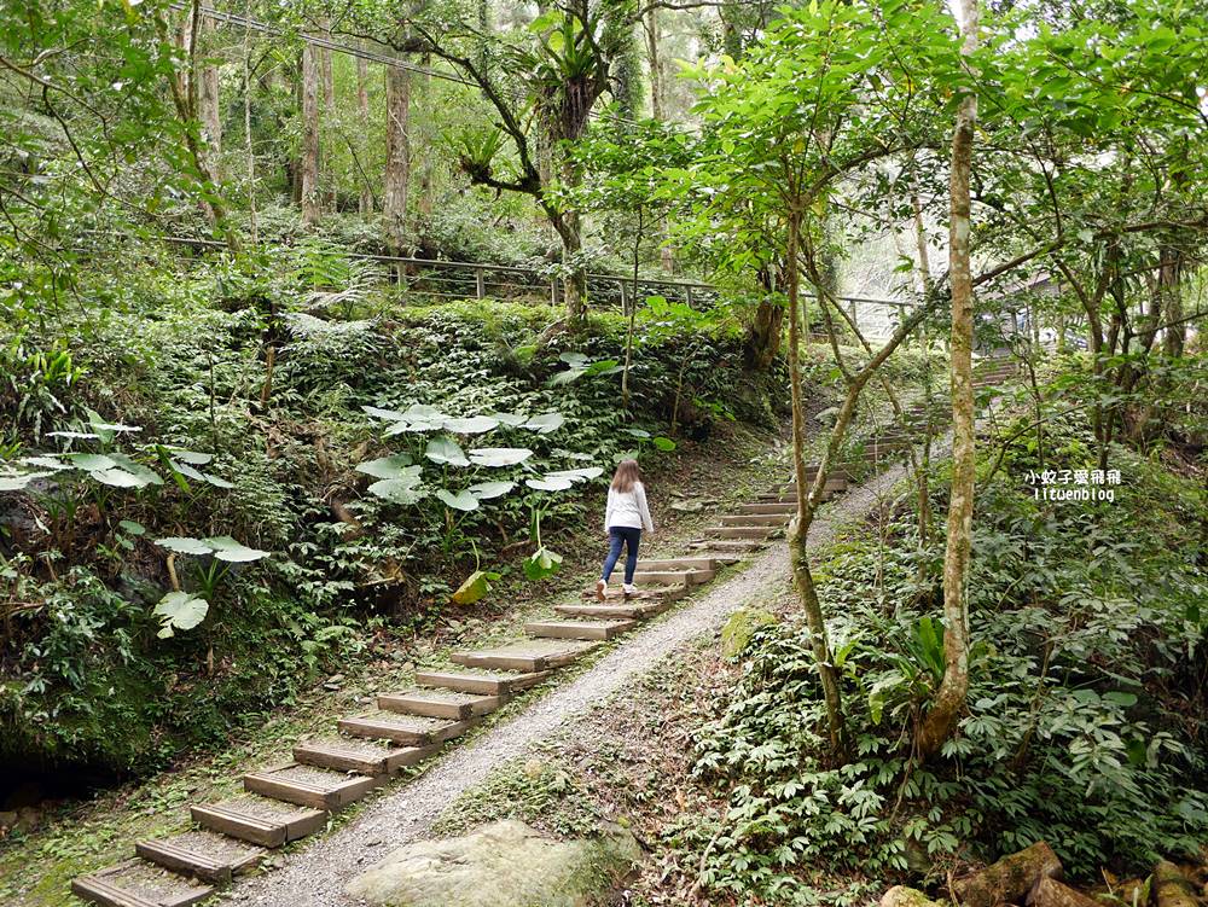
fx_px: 978
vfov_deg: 49.8
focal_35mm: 28
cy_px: 454
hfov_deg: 63.4
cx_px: 604
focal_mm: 14
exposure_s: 1/60
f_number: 2.5
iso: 250
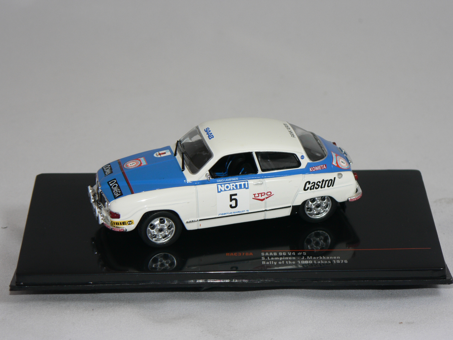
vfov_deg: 11.4
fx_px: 1701
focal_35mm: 130
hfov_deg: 15.2
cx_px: 226
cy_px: 170
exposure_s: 1/60
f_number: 3.2
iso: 80
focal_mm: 21.6
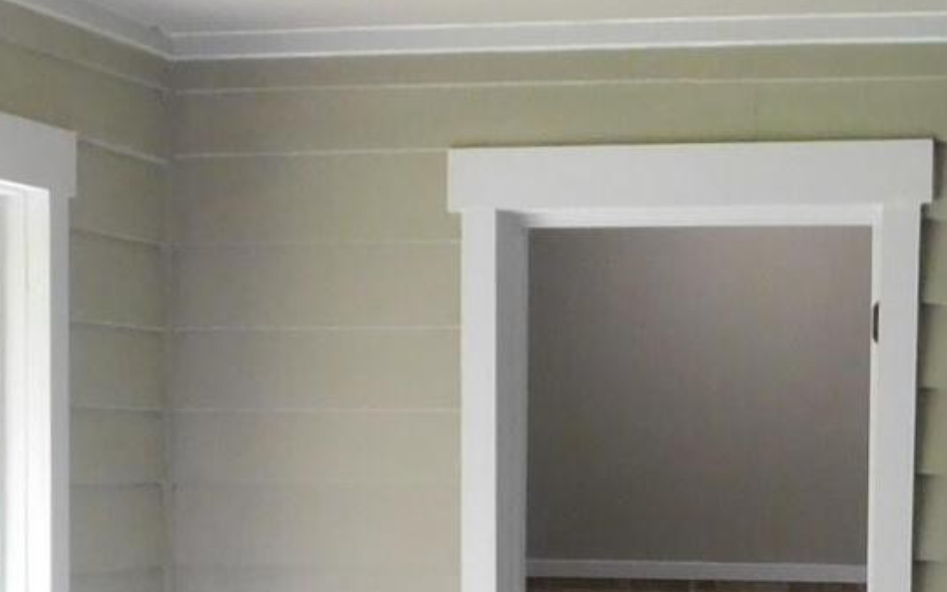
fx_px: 2478
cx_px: 944
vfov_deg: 13.4
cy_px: 604
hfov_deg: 20.9
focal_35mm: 96
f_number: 3
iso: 250
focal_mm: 4
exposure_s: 1/30
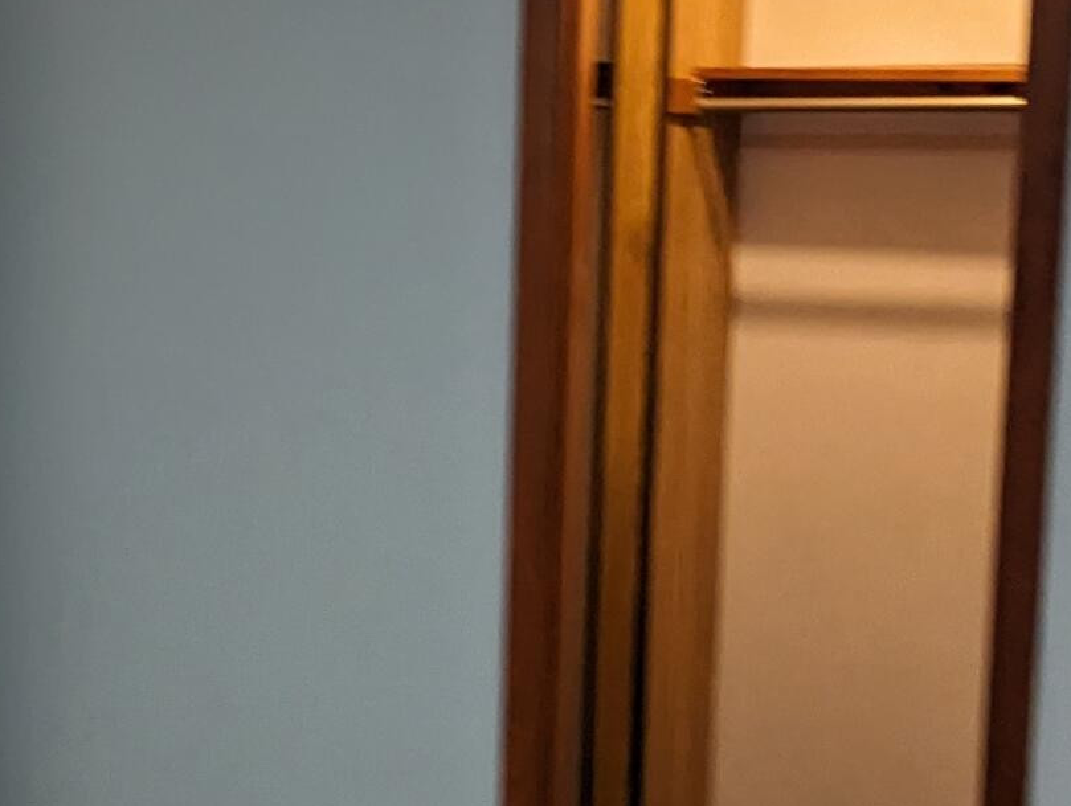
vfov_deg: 16.5
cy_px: 655
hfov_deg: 20.8
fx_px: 2757
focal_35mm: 89
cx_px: -148
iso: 563
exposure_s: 1/120
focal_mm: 6.81
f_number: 1.85
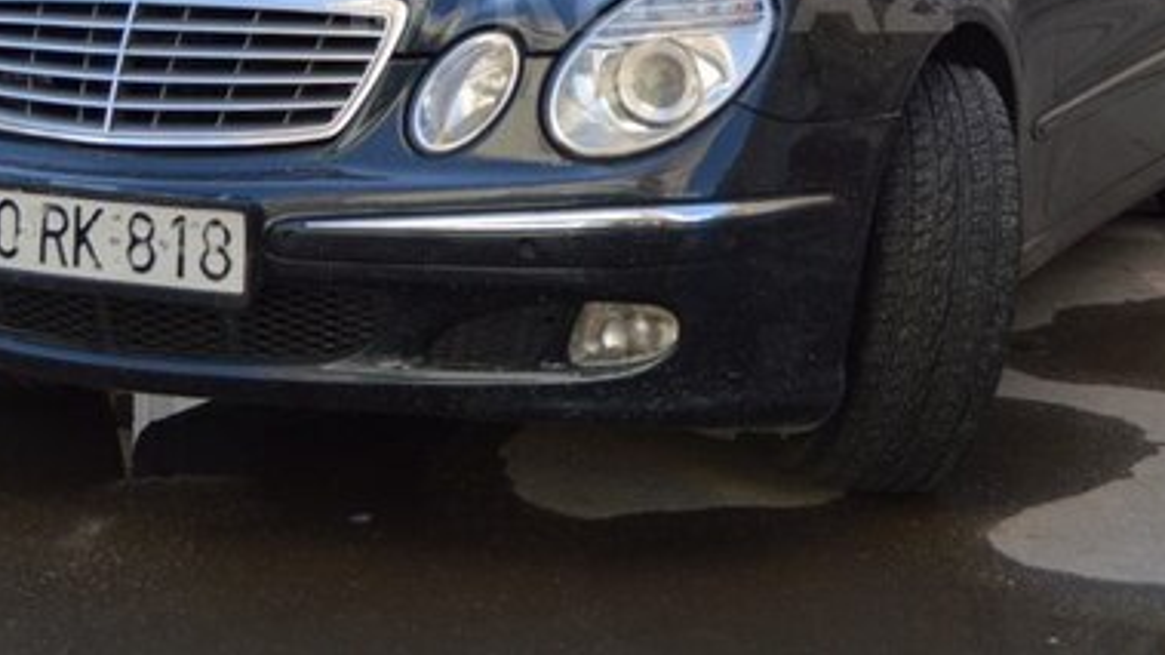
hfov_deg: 29.7
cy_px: -14
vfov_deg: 16.6
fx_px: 2193
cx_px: 639
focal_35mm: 71
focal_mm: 26
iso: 400
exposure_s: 1/800
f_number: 4
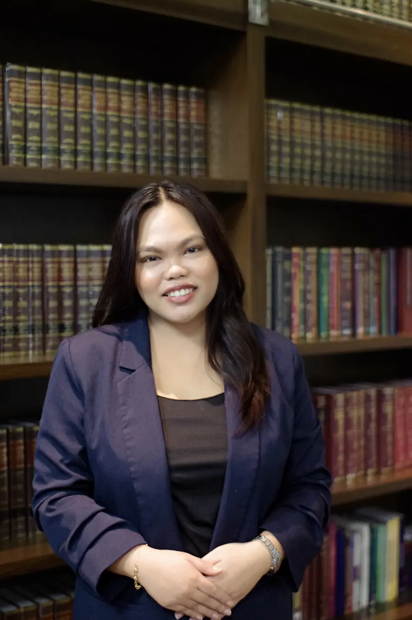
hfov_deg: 25.5
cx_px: 202
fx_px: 912
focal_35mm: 53
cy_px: 345
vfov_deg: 37.5
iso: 1600
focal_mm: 30
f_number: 1.4
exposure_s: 1/125
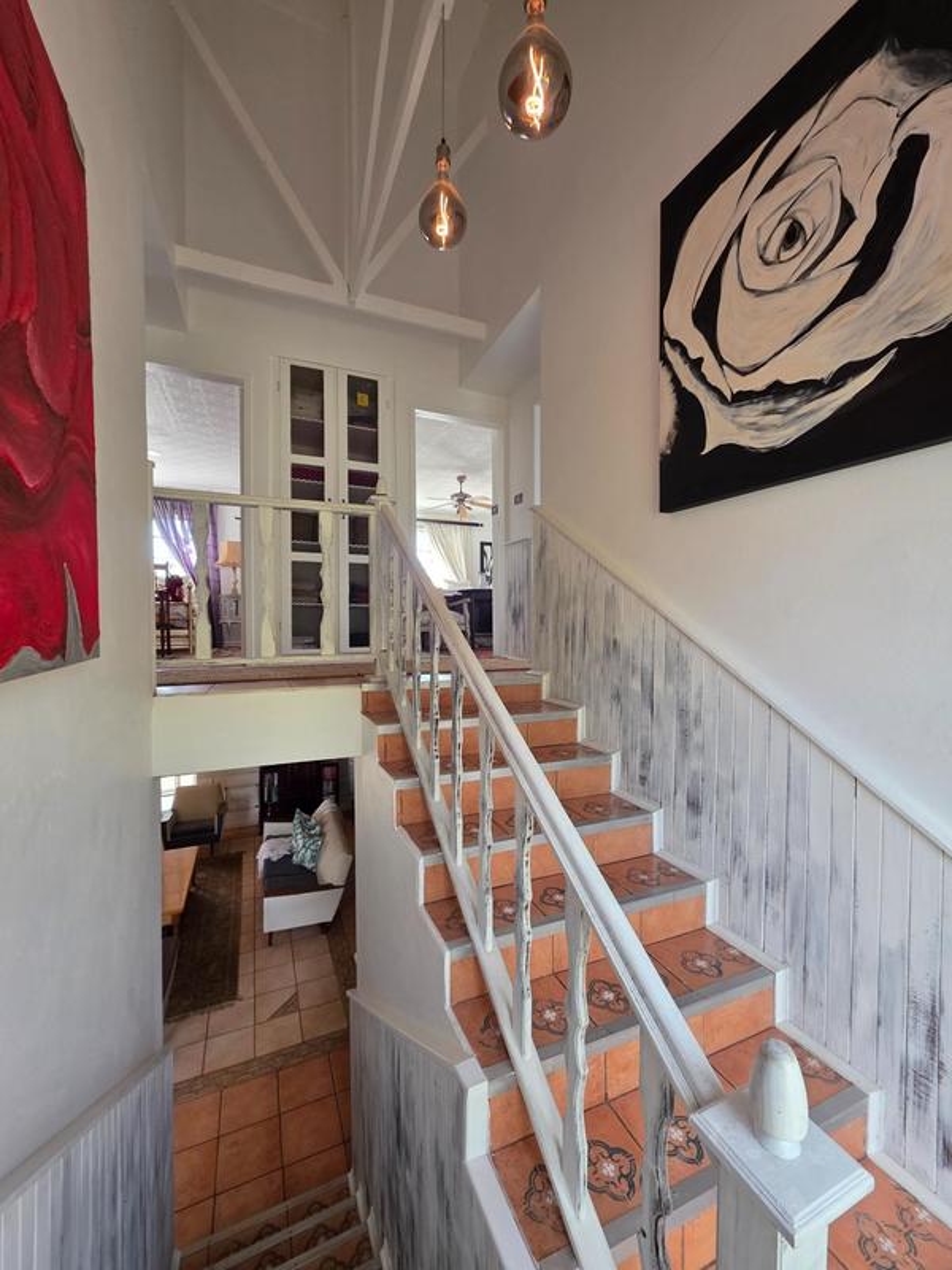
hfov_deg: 89.9
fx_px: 477
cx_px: 476
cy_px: 635
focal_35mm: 13
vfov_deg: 106.2
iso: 125
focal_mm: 2.2
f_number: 1.9
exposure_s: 1/100
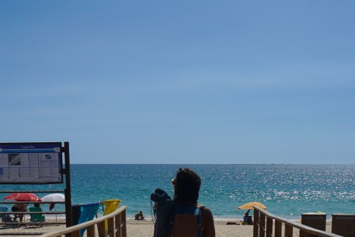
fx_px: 621
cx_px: 182
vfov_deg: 20.6
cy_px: 256
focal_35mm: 63
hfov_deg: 31.9
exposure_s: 1/2500
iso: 160
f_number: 7.1
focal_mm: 16
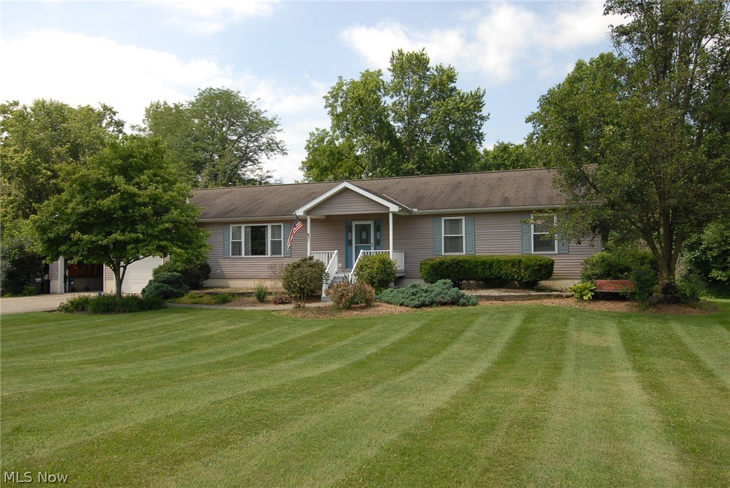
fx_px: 548
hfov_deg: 67.3
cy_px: 244
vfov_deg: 48.0
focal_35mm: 27
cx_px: 365
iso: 200
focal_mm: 18
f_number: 8
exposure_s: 1/250
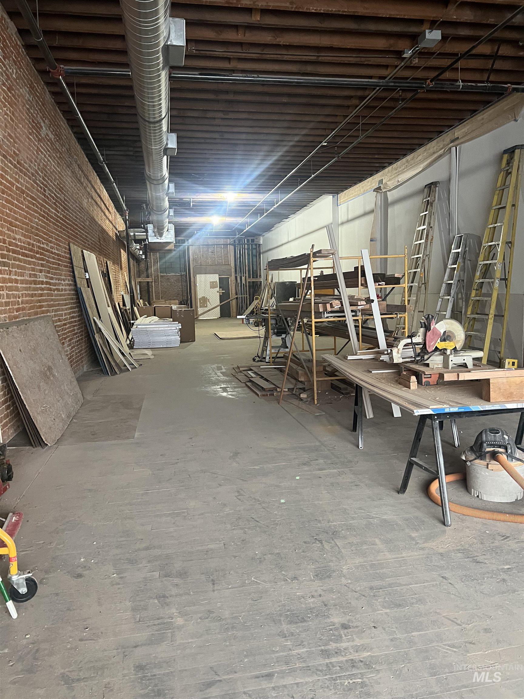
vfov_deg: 67.3
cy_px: 350
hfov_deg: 53.1
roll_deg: +2.2
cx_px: 262
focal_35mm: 26
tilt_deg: -5.3
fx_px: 525
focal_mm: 5.7
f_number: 1.5
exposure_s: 1/60
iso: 500
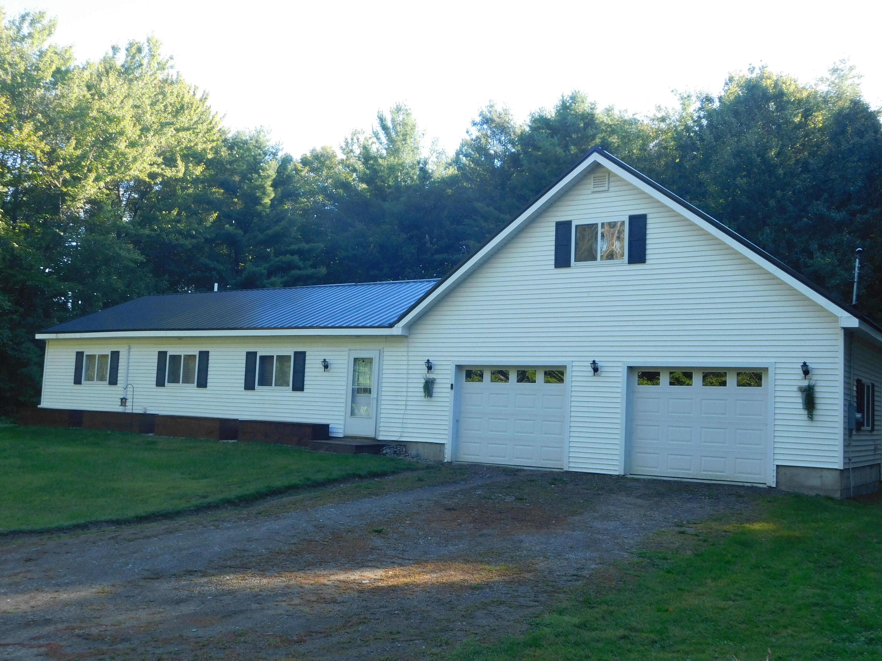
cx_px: 441
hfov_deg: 51.4
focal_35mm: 36
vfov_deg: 39.7
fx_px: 917
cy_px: 330
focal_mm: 6.3
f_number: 3.5
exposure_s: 1/160
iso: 125
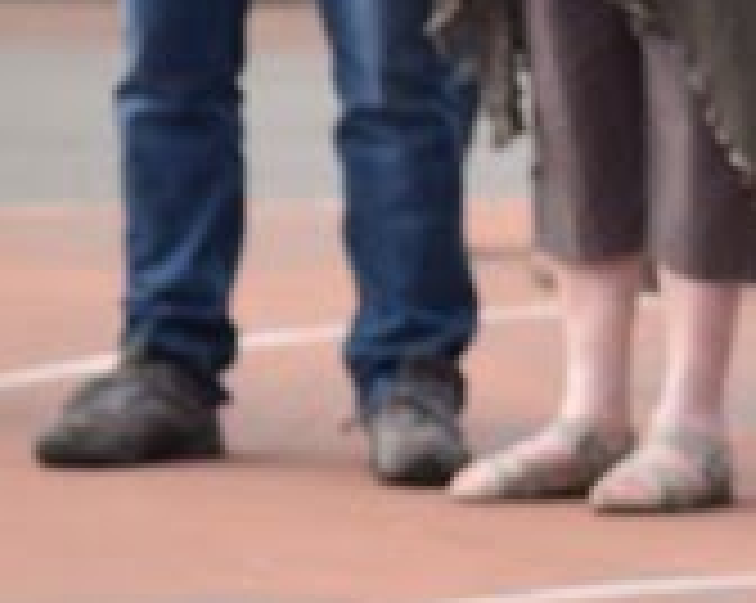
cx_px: -1377
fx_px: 9610
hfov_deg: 4.4
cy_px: -209
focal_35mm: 430
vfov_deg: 3.6
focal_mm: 50
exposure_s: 1/500
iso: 100
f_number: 5
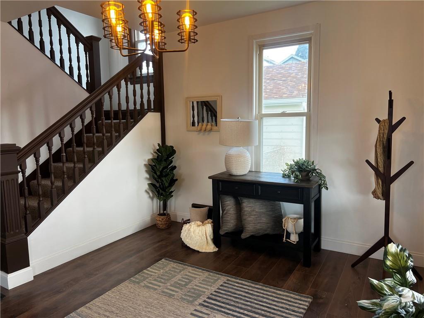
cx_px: 212
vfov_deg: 53.1
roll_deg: +0.9
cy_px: 159
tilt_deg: -6.9
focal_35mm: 26
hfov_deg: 67.3
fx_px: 318
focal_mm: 5.7
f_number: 1.5
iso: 64
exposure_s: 1/120
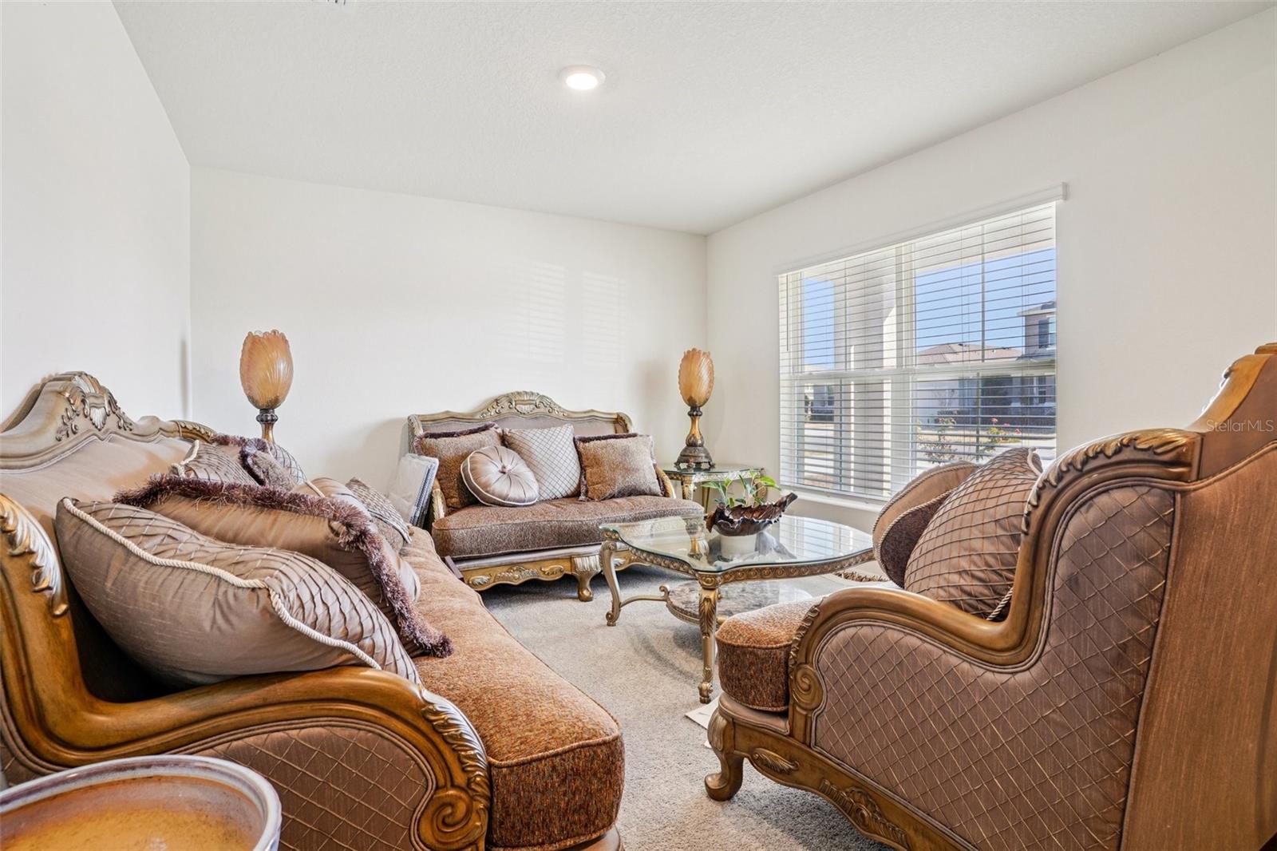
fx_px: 603
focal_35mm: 17
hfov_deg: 93.3
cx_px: 638
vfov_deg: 70.4
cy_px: 426
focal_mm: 17
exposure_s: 1/15
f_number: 8
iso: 400
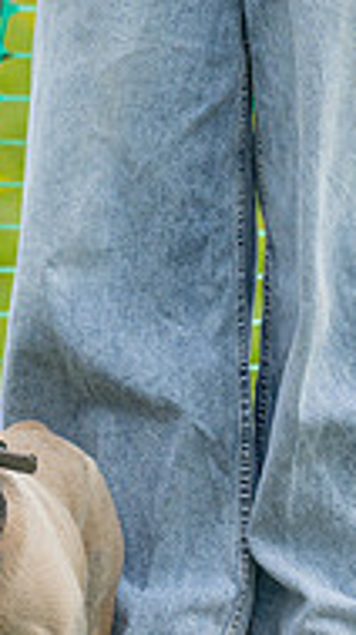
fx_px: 9772
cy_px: 591
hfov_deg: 2.1
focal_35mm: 581
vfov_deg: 3.7
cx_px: -145
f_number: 4.5
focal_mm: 155
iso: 400
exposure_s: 1/2000
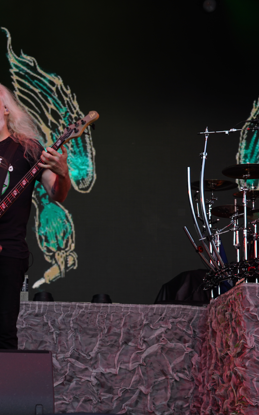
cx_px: 48
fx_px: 904
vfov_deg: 25.8
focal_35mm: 80
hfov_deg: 16.2
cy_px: 209
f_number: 4.5
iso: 100
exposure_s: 1/80
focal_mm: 52
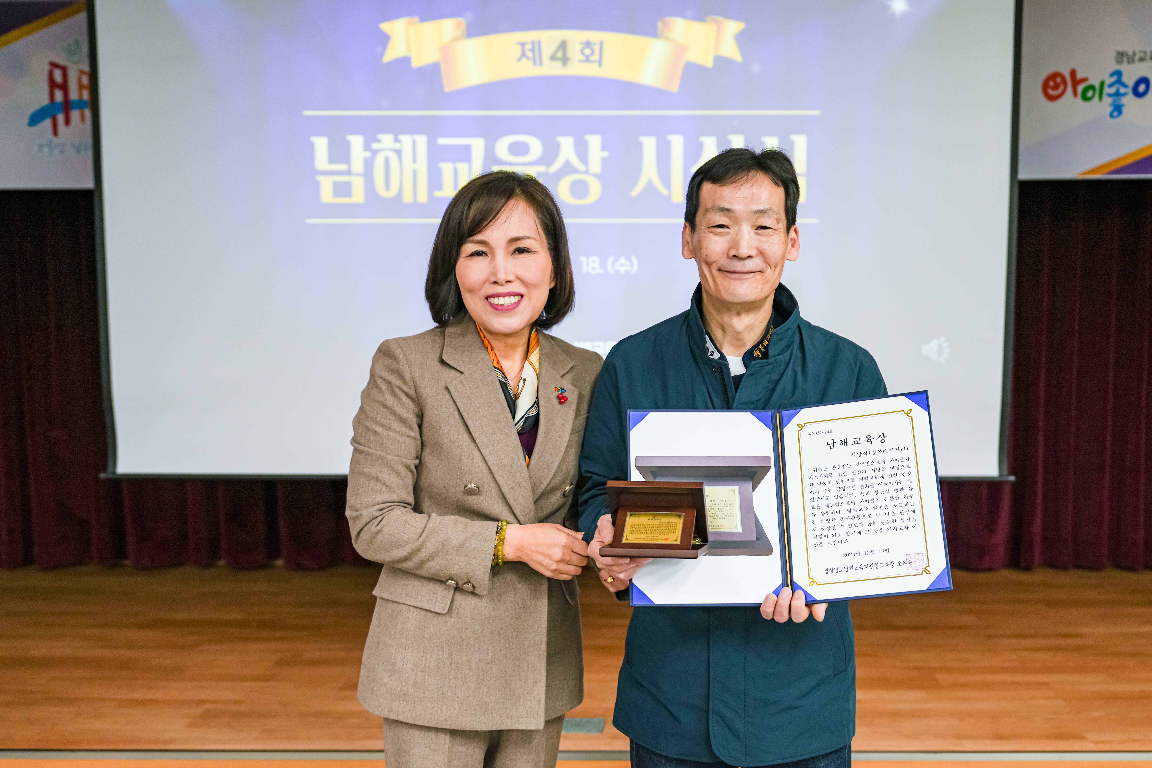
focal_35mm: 33
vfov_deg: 40.0
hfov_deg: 57.2
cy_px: 384
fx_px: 1056
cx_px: 576
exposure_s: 1/200
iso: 500
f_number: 2.8
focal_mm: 33
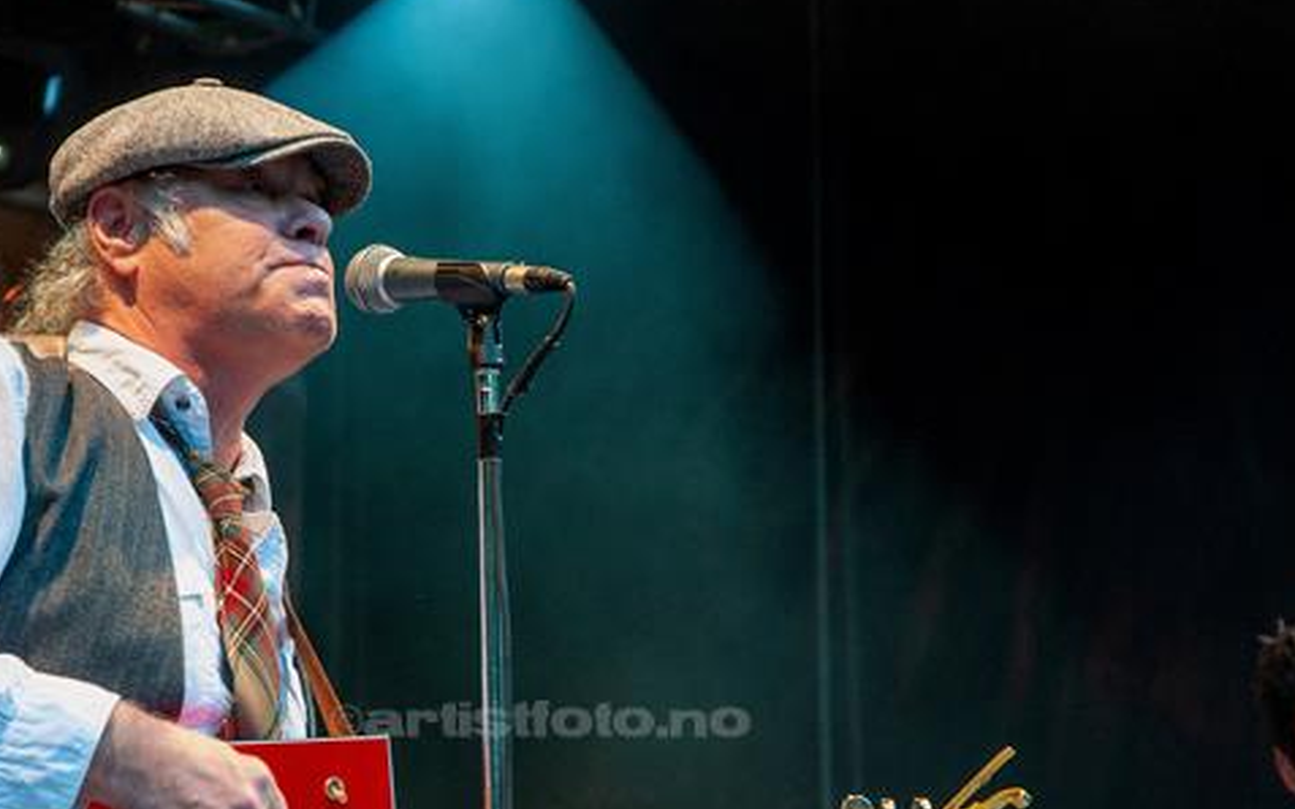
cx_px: 350
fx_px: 4473
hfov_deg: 16.4
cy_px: 524
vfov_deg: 10.3
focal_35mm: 127
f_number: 4.5
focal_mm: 55
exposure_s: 1/160
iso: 640
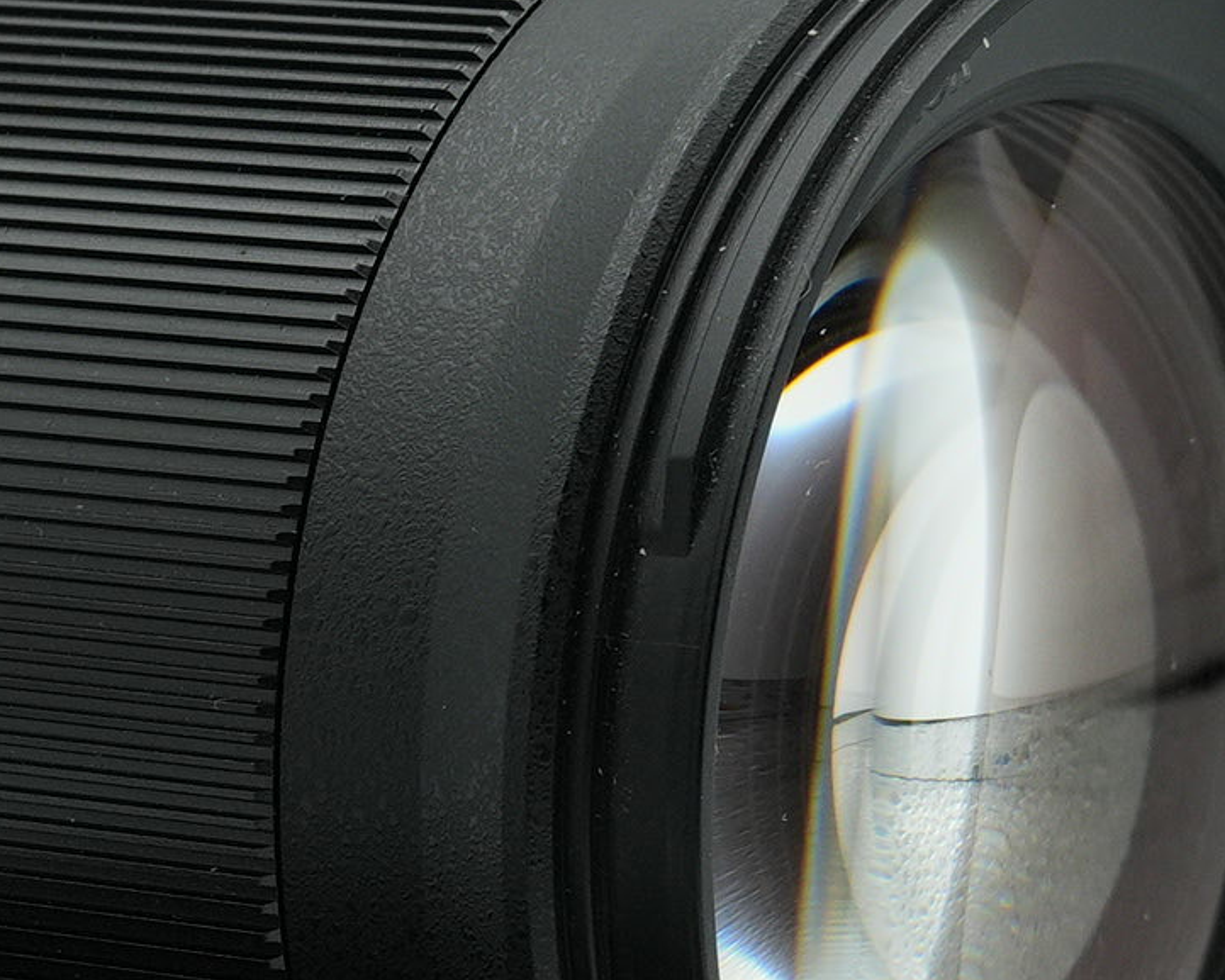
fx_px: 9865
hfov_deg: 7.1
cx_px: -156
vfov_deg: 5.7
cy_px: 697
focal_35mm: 272
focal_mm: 45
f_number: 10
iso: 320
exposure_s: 1/80
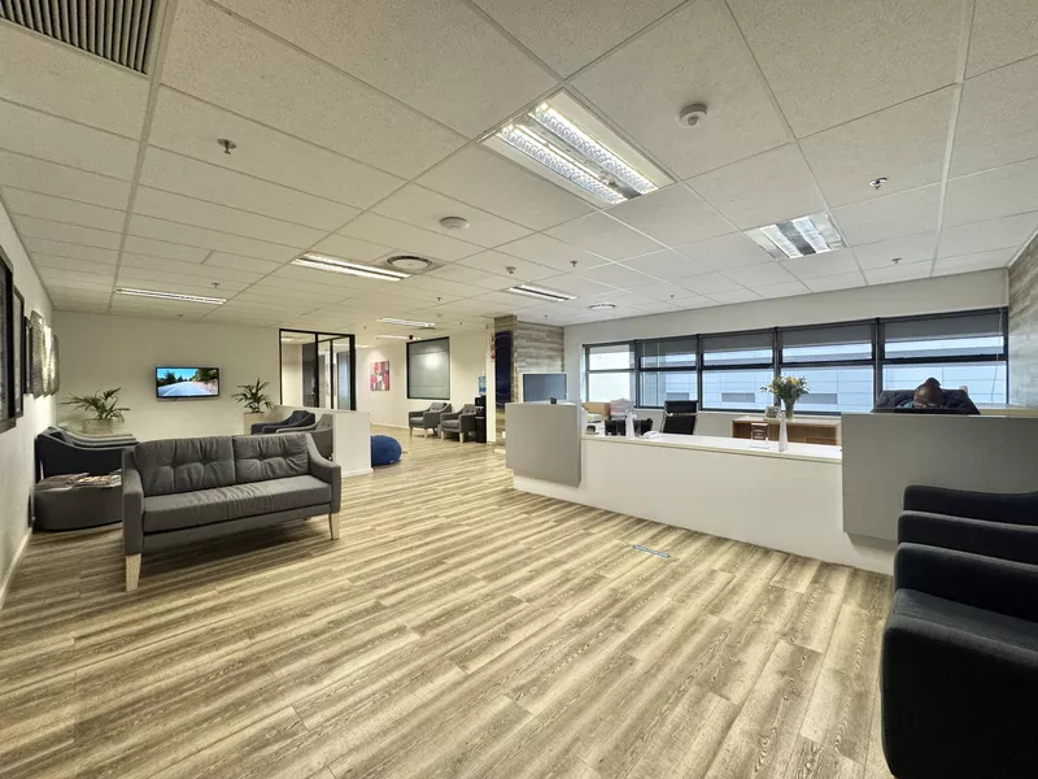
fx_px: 420
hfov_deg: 102.1
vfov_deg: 85.7
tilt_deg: -1.3
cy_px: 390
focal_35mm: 14
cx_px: 519
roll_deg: +0.3
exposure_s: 1/50
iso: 160
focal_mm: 2.22
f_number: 2.2
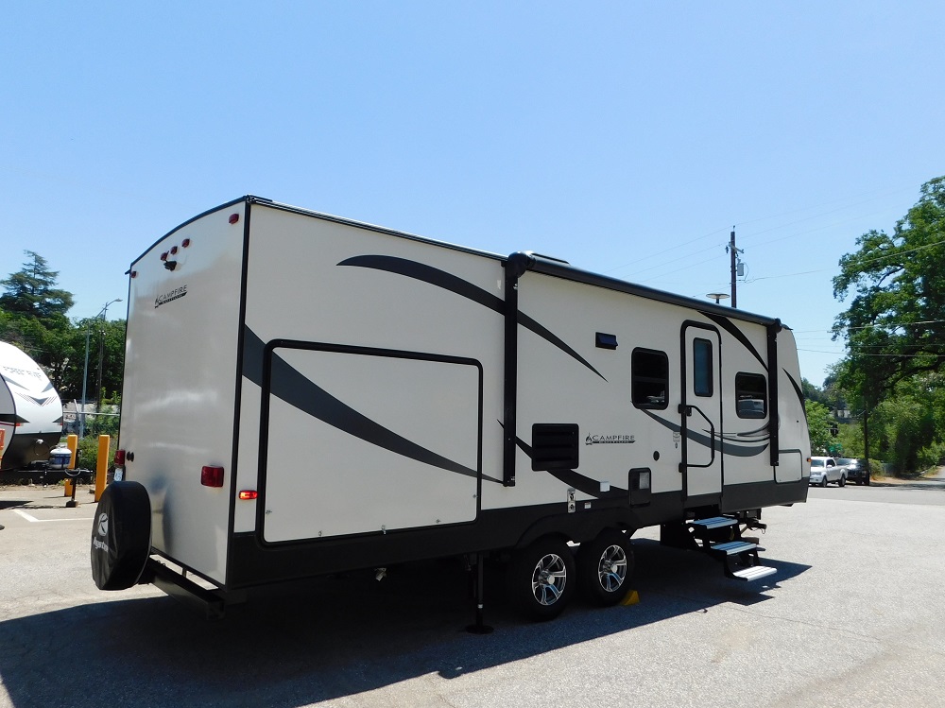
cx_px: 472
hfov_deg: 74.0
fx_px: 628
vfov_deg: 58.8
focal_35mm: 23
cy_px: 354
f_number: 3
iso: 125
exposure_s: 1/1250
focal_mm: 4
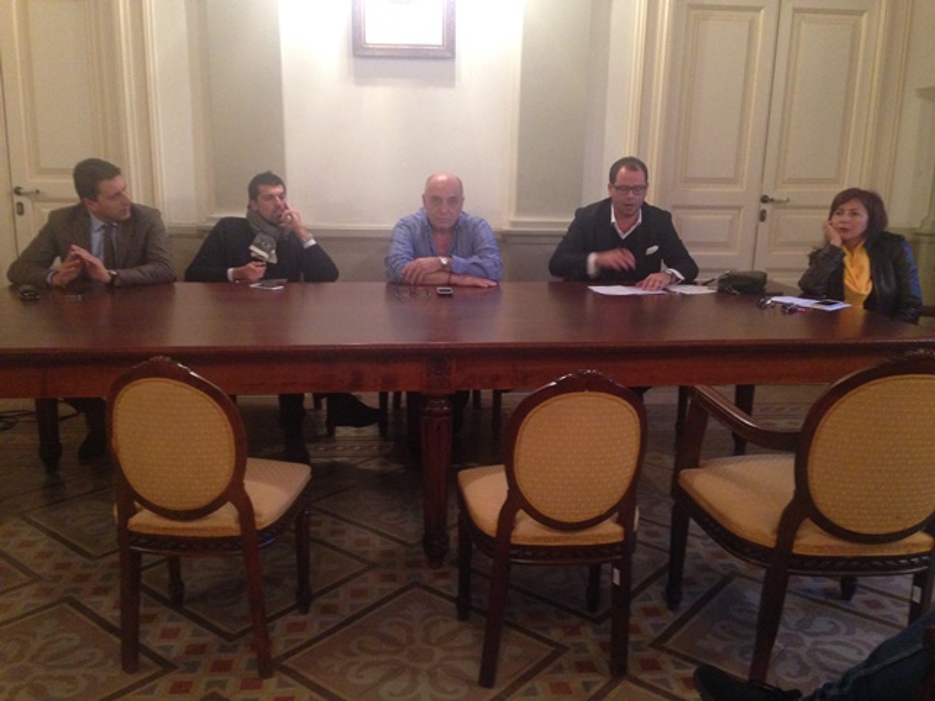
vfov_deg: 42.9
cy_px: 350
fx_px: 891
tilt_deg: -14.3
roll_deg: -1.5
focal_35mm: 33
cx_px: 468
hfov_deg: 55.4
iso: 400
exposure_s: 1/15
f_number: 2.4
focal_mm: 4.12
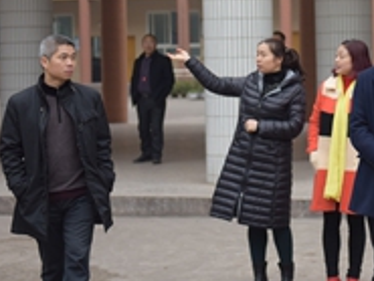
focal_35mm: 135
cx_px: 414
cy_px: 42
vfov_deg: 10.9
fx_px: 1460
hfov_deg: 14.3
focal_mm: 52
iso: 800
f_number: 2.8
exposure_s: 1/800
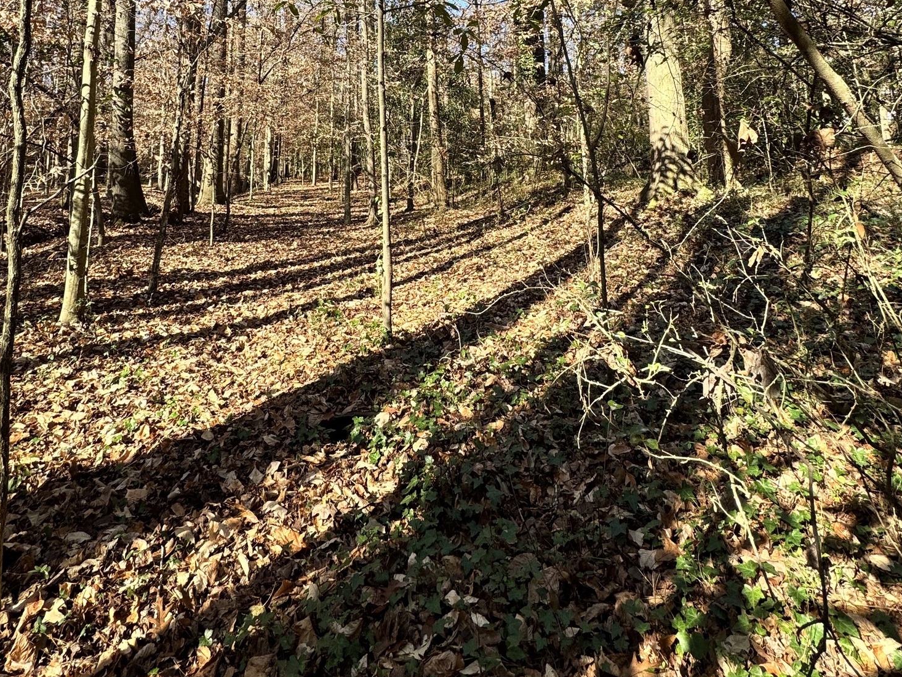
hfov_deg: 76.2
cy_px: 94
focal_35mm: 22
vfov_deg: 54.8
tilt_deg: +7.2
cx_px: 405
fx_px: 573
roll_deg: +0.7
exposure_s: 1/335
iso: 40
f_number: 2.2
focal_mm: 2.22
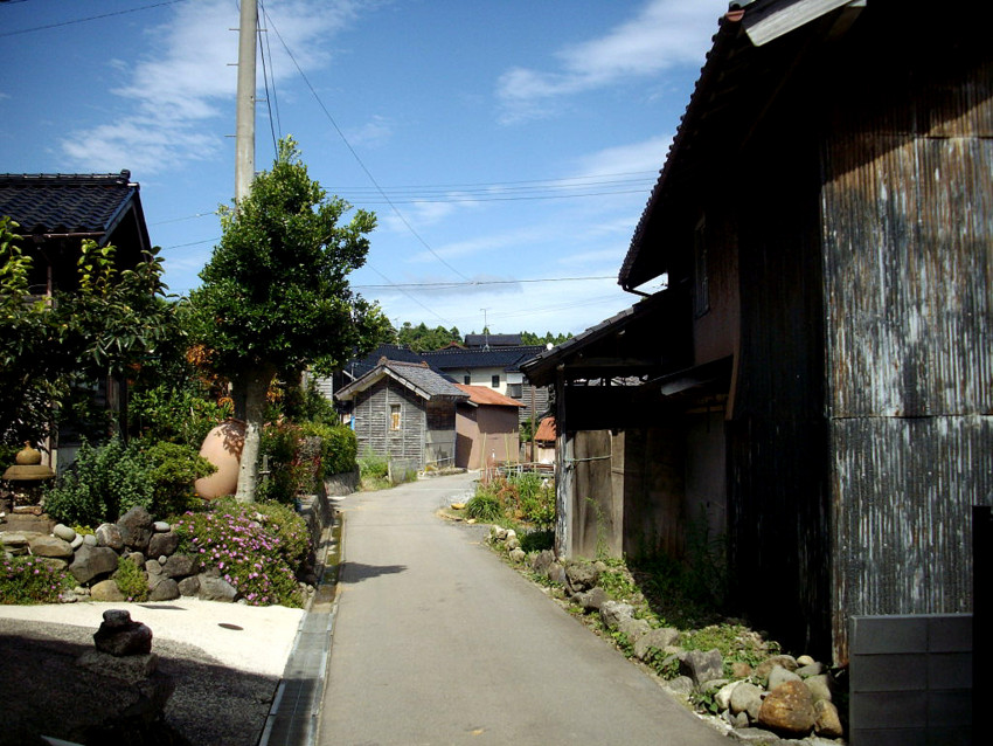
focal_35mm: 37
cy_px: 373
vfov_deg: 38.7
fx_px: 1062
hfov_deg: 50.1
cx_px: 496
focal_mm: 6.2
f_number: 5.6
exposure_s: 1/320
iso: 80
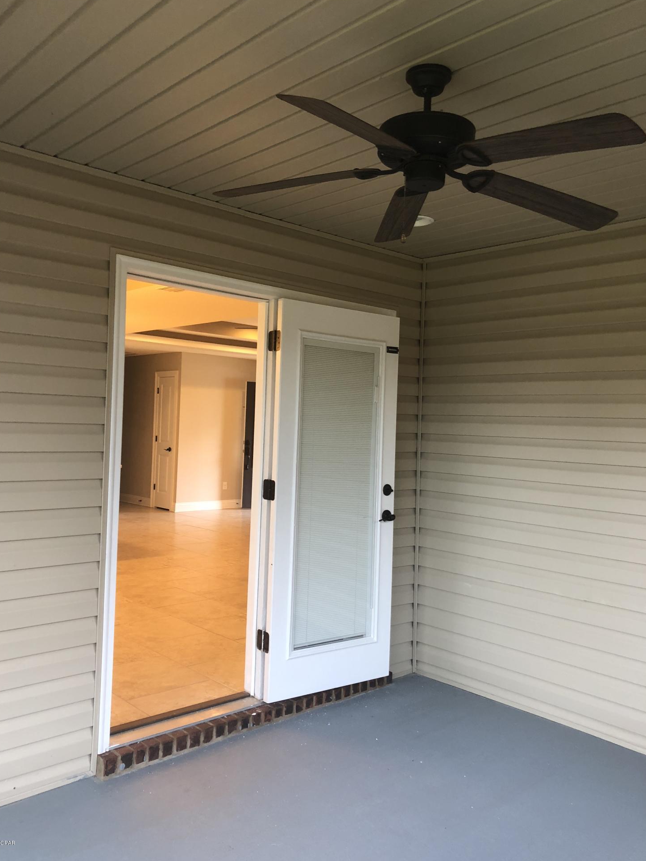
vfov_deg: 61.7
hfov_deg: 48.2
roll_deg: -1.1
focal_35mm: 29
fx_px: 722
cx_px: 314
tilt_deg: +0.5
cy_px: 425
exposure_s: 1/20
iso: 40
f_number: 1.8
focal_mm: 3.99
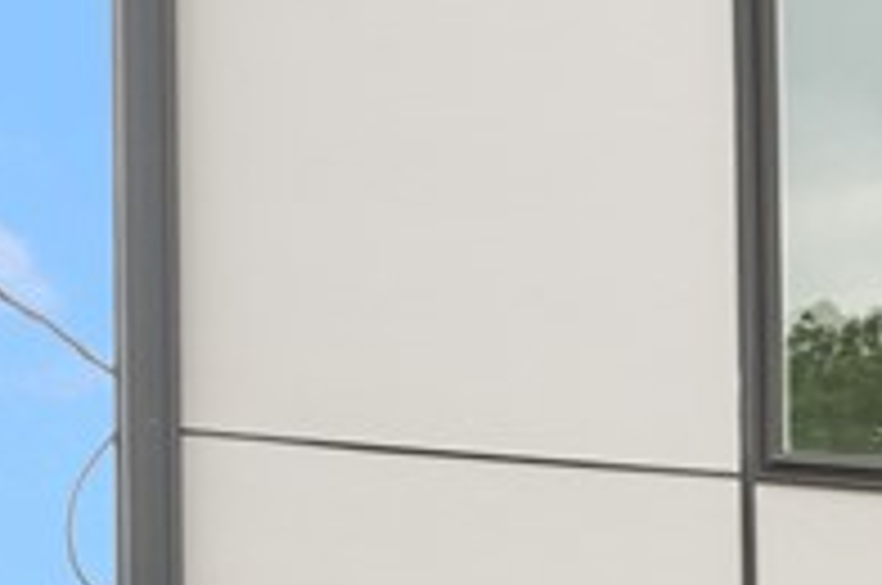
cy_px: 1539
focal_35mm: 183
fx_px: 4476
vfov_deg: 6.9
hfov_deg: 10.2
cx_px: 1910
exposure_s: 1/60
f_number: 14
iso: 400
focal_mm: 22
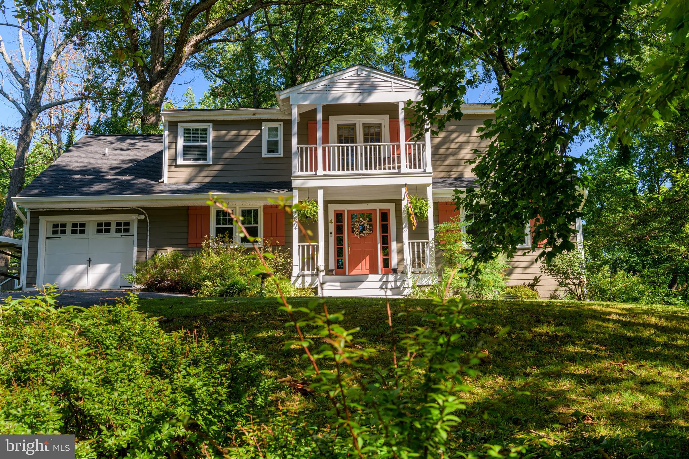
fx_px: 689
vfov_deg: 36.9
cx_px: 344
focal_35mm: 36
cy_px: 230
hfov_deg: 53.1
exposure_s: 1/60
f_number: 13
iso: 160
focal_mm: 36
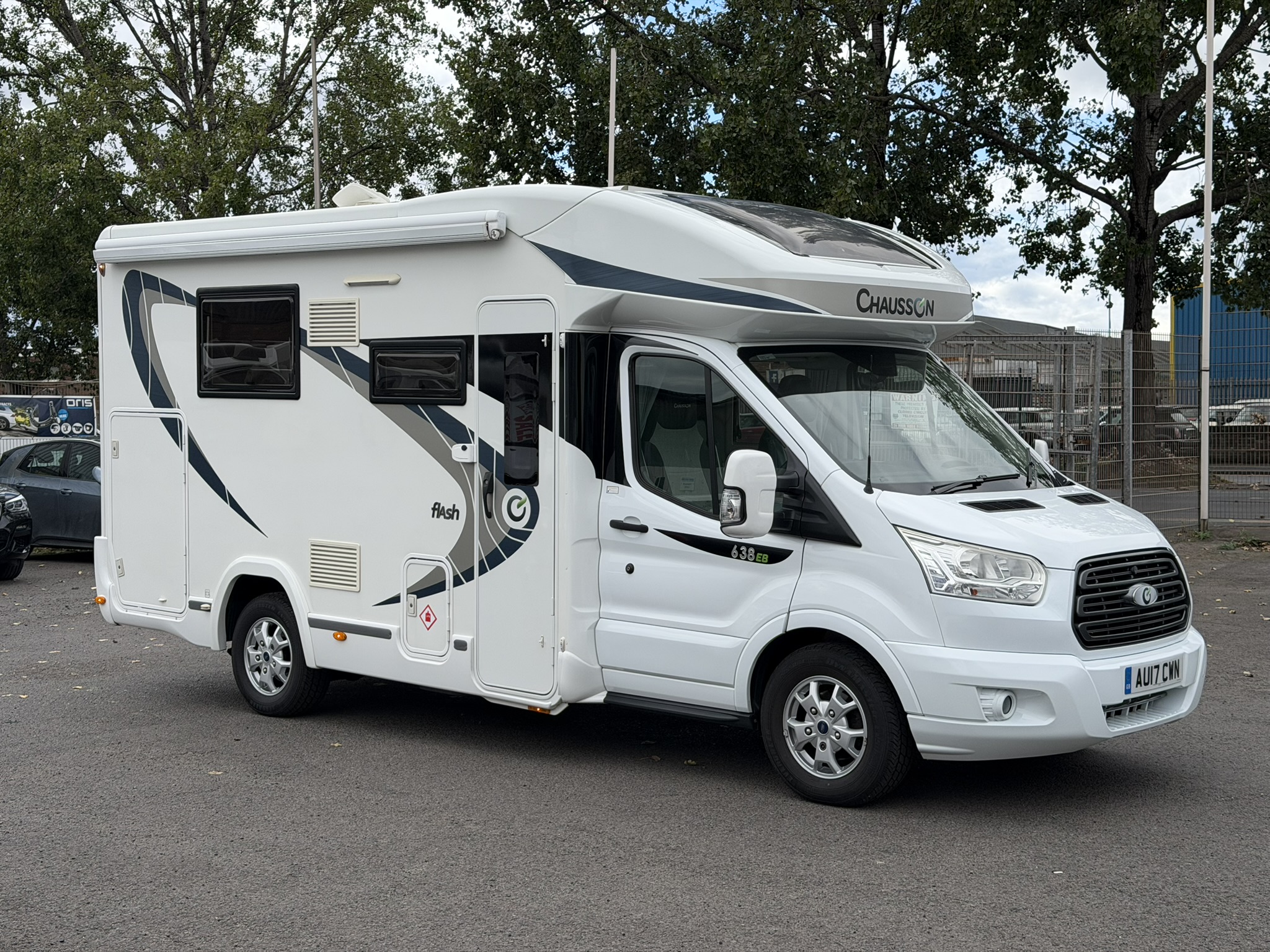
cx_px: 635
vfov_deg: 30.3
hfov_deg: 39.7
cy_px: 476
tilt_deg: -2.9
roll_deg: +0.1
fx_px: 1761
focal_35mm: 48
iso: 64
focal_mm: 6.76
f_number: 1.78
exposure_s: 1/2976
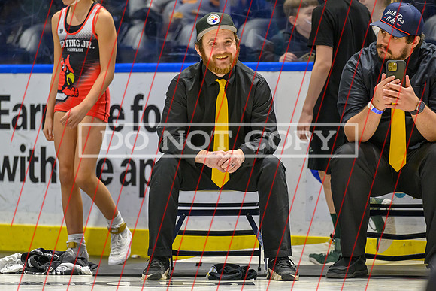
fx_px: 3562
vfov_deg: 4.7
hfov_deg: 7.0
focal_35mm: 294
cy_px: 141
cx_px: 225
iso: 4500
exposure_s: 1/800
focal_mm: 200
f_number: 2.8
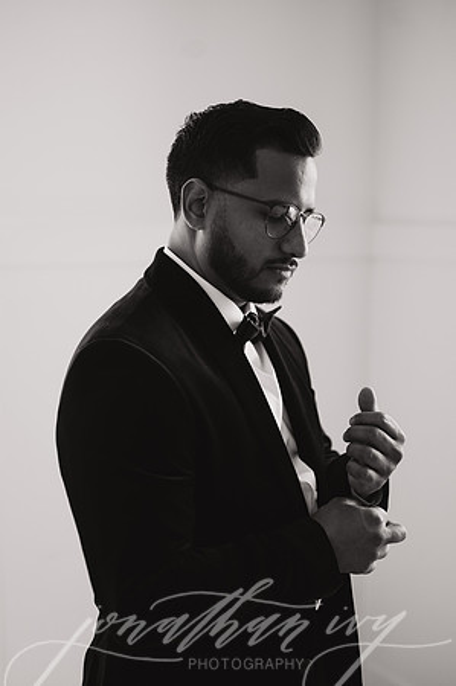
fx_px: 952
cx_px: 228
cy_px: 343
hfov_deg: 26.9
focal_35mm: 50
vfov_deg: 39.6
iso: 250
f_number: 2
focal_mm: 50
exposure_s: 1/500
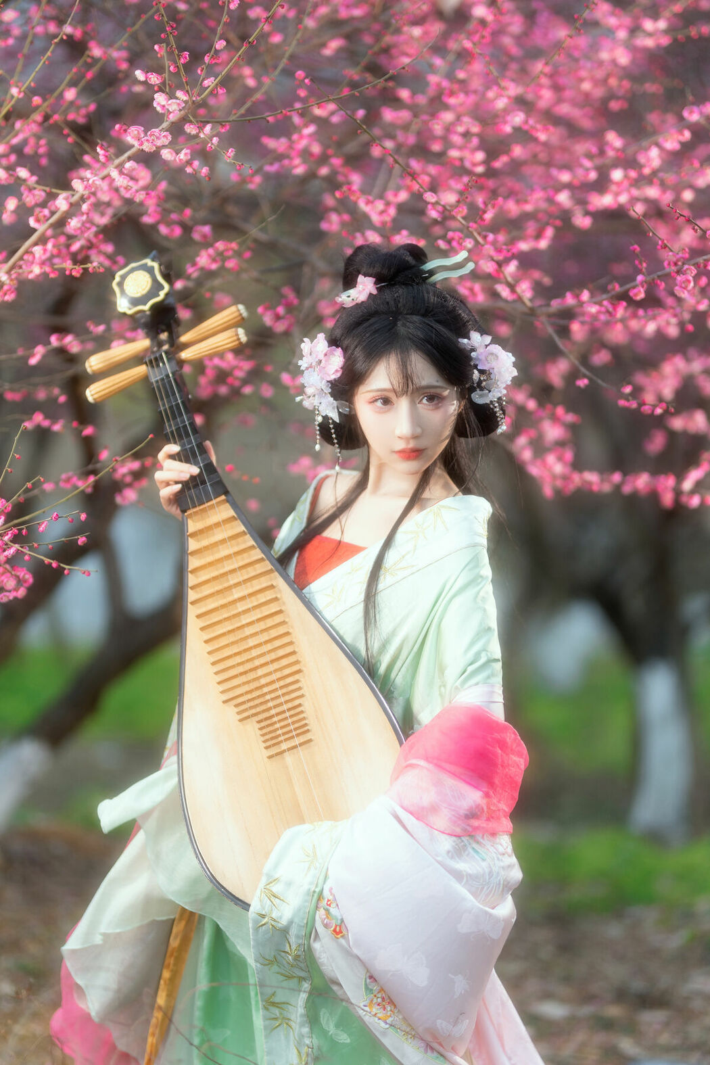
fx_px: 2514
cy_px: 532
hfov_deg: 16.1
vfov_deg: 23.9
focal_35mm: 85
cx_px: 355
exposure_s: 1/250
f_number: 1.4
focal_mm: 85
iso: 160
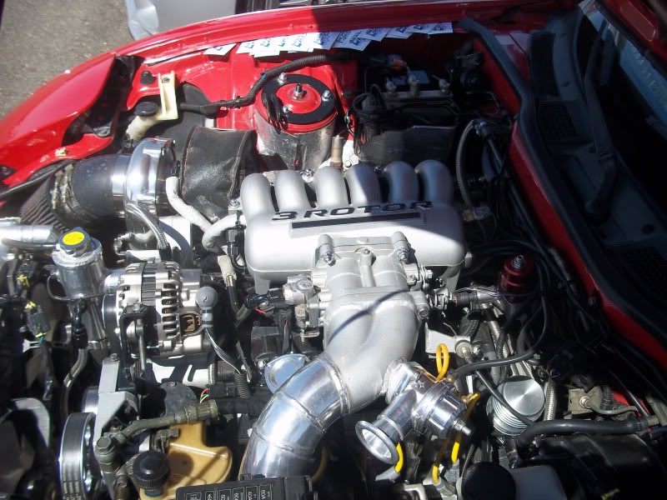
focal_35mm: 36
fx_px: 694
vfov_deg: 39.7
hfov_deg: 51.4
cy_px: 250
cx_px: 334
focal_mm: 6.5
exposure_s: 1/160
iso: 80
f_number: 8
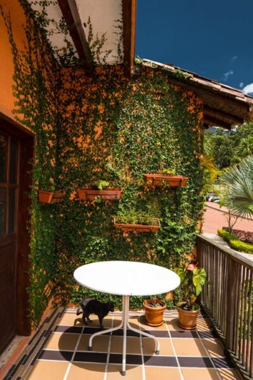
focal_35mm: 24
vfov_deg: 73.7
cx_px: 126
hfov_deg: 53.1
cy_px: 190
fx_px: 253
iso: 100
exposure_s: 1/320
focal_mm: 16
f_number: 5
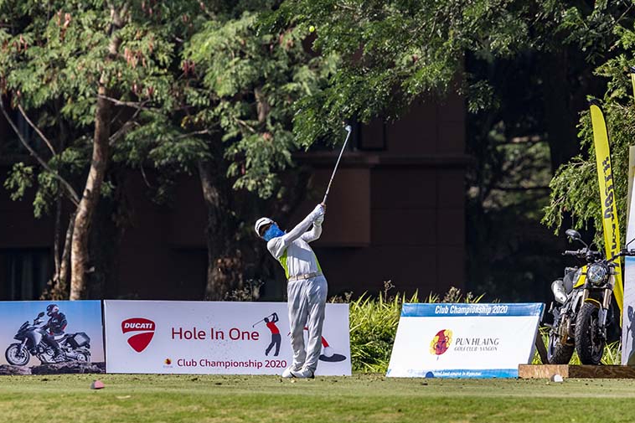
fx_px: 14513
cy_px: 201
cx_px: 315
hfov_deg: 2.5
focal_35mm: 823
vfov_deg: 1.7
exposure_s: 1/1600
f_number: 8
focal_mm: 650
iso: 1000
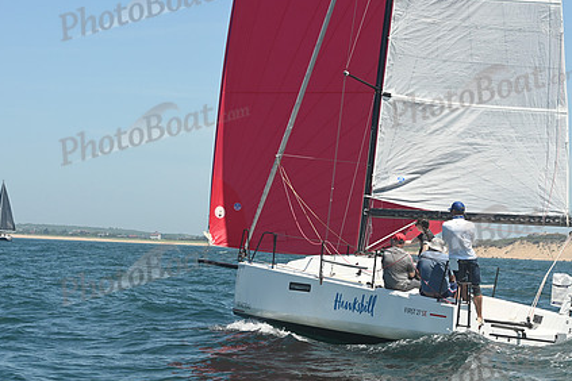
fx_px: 1525
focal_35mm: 96
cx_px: 320
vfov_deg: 14.3
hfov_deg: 21.2
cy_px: 182
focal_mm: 70
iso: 320
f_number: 7.1
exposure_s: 1/1000
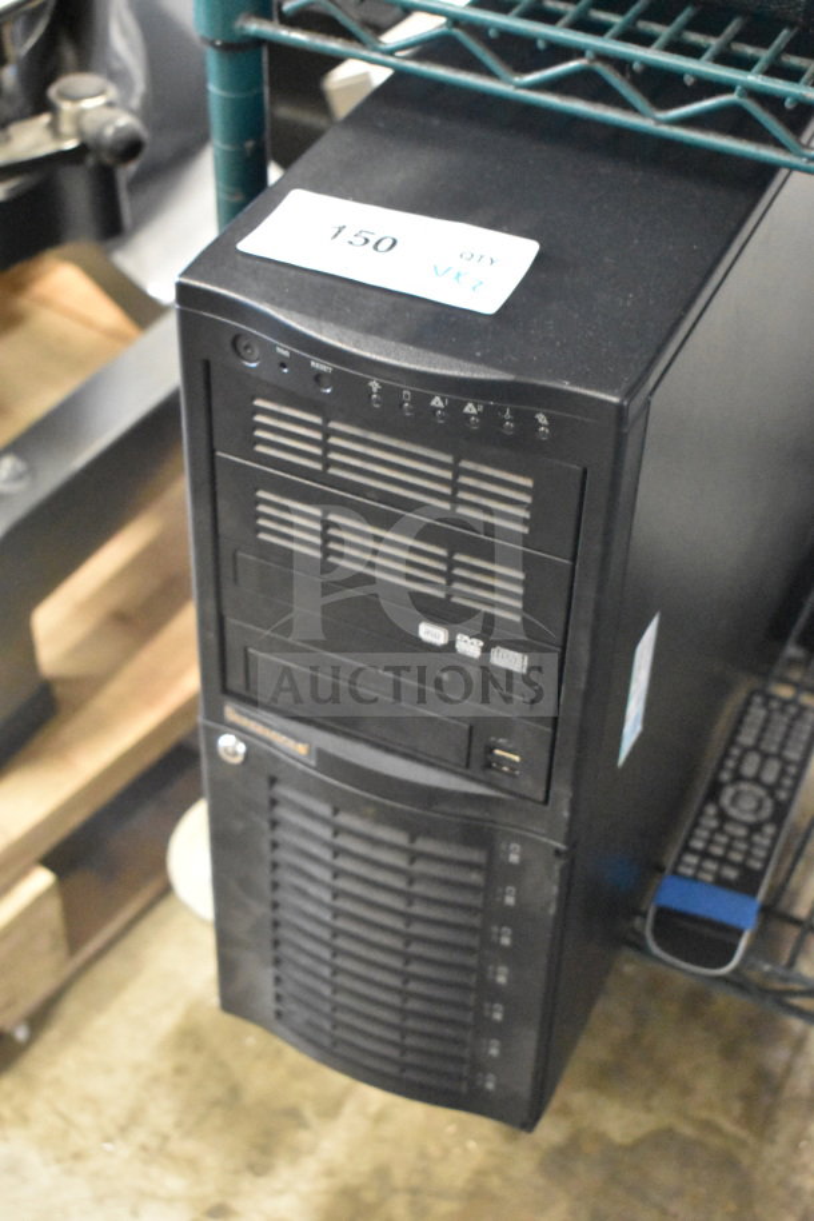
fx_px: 1780
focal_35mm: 52
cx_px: 407
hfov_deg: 25.8
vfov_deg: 37.9
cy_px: 610
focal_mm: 35
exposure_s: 1/60
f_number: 4.5
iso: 14400
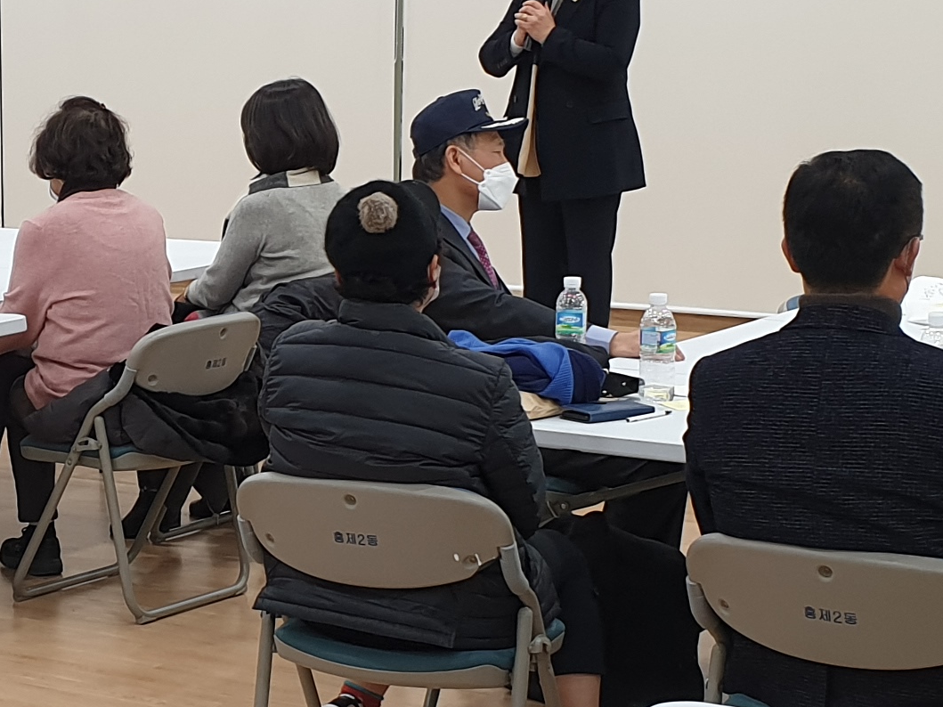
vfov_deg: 14.9
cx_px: 85
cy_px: 371
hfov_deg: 19.5
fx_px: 2697
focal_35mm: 99
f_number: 2.4
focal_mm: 4.3
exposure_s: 1/60
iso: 80
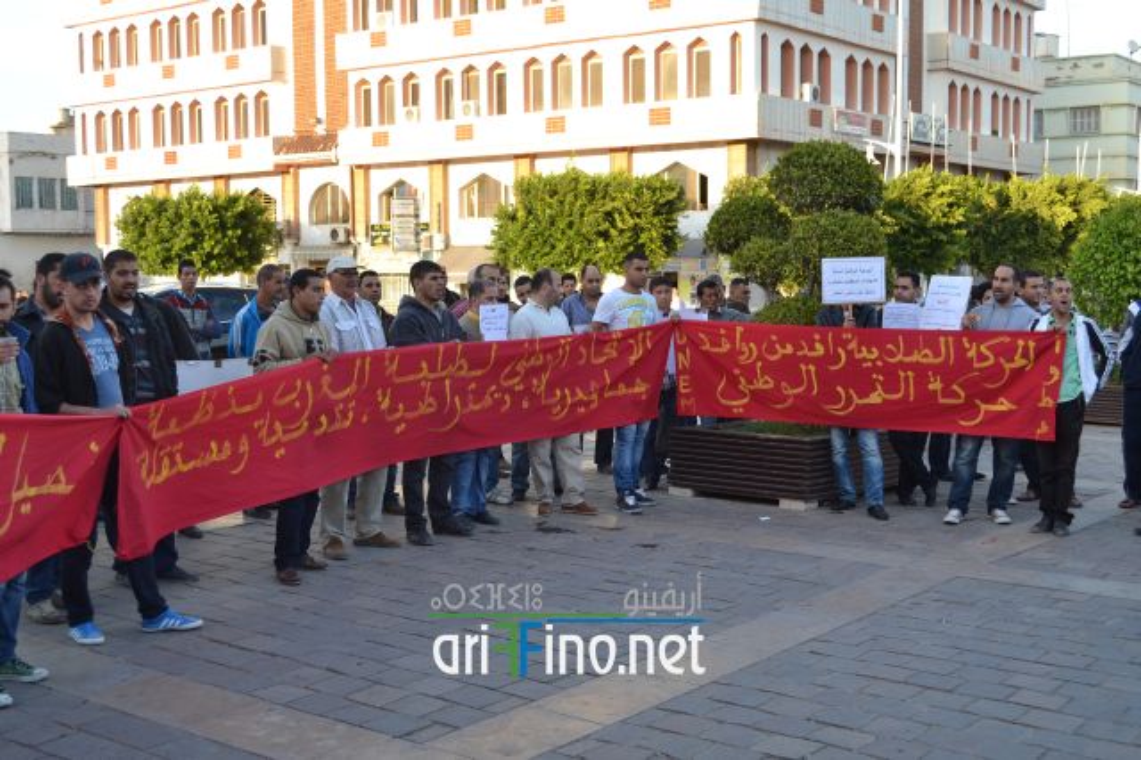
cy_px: 380
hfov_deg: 45.0
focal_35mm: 44
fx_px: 1378
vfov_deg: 30.8
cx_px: 570
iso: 110
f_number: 5.6
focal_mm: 29
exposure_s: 1/125
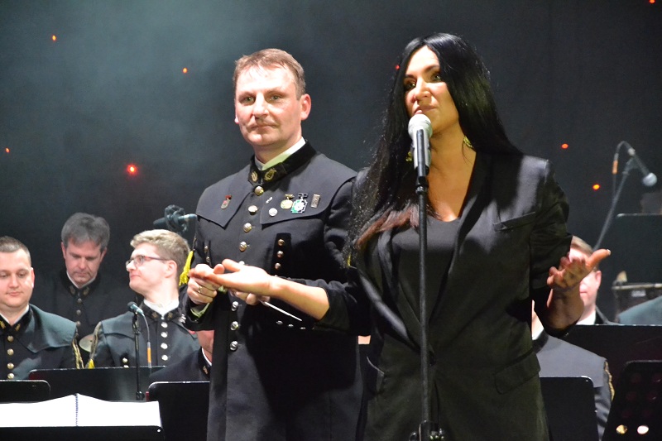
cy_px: 220
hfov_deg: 13.0
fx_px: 2895
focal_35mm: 158
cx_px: 331
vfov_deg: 8.7
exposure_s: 1/80
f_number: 5.6
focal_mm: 105
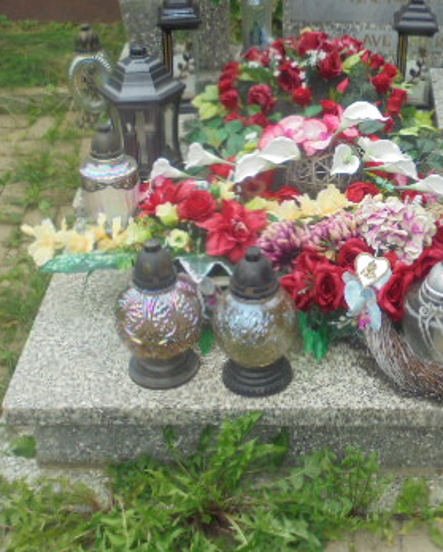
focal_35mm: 61
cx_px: 359
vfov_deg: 30.7
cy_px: 186
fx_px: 998
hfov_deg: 24.6
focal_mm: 6.1
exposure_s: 1/125
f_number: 4
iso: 100
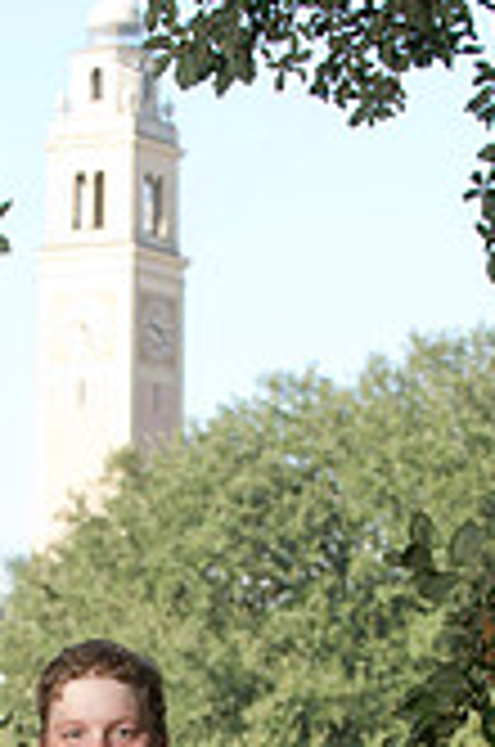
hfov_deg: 6.4
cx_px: 106
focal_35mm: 212
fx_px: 4391
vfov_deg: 9.6
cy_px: 900
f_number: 5.6
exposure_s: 1/200
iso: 320
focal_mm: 78
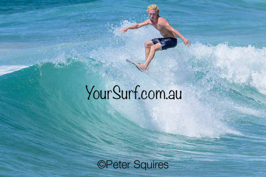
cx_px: 157
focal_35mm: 970
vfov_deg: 1.4
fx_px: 7170
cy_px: 86
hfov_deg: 2.1
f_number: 16
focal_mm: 800
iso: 1100
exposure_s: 1/2000
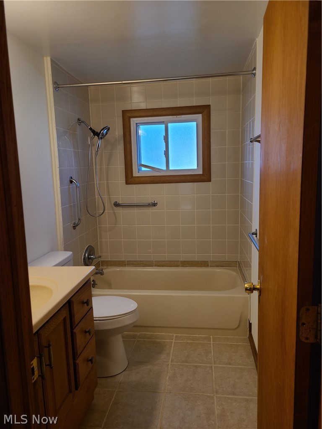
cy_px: 214
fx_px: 322
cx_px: 161
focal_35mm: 26
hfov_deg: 53.1
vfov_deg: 67.3
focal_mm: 5.4
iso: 40
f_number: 1.8
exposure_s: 1/60
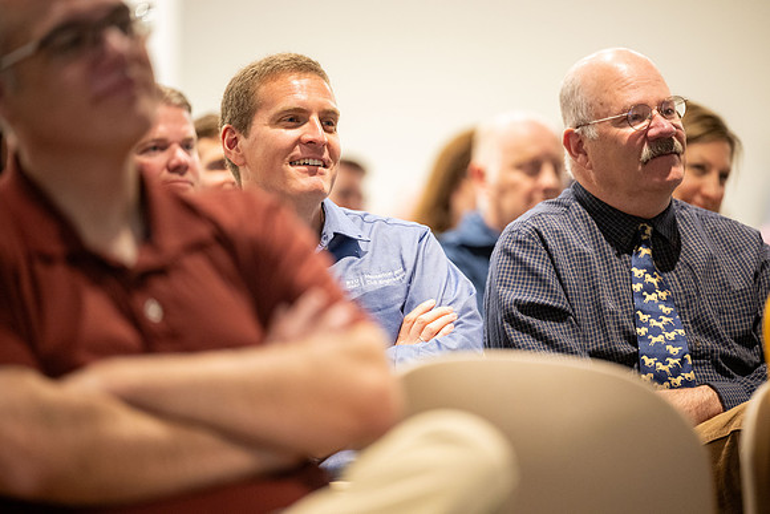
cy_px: 257
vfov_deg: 6.9
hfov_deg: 10.3
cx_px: 385
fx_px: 4279
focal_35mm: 200
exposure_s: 1/100
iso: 2000
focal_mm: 200
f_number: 2.8
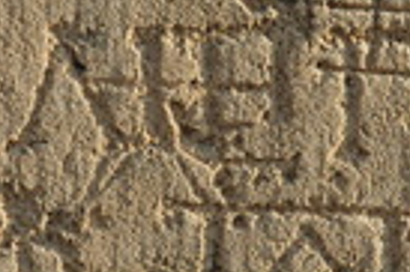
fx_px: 9305
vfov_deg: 1.7
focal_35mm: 818
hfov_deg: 2.5
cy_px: 30
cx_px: 320
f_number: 7.1
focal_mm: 170
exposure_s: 1/800
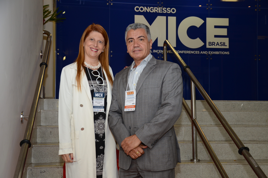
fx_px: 357
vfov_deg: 28.0
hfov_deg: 41.2
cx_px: 134
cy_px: 89
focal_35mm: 48
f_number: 4.2
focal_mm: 32
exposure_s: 1/100
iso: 500
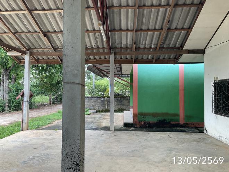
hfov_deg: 61.7
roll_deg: -0.4
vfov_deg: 48.2
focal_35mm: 29
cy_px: 86
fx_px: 192
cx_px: 114
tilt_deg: +1.8
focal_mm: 3
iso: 25
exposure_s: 1/120
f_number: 1.8
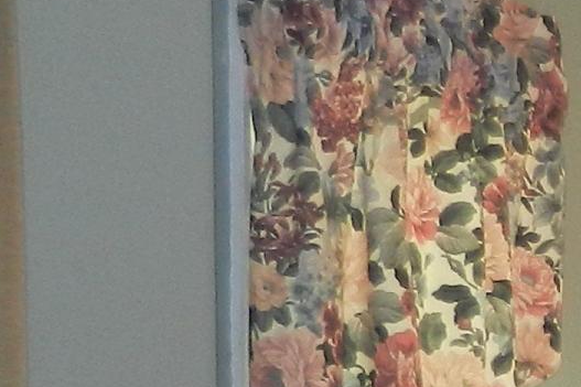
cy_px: 633
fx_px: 2388
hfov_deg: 11.0
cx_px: 1529
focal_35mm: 148
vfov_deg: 9.0
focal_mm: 4.5
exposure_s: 1/30
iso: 200
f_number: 3.5
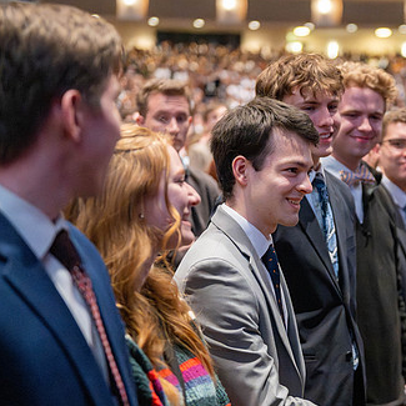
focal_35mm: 94
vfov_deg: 18.5
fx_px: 1247
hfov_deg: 18.3
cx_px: 341
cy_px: 238
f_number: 2.8
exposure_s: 1/250
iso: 10000
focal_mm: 62
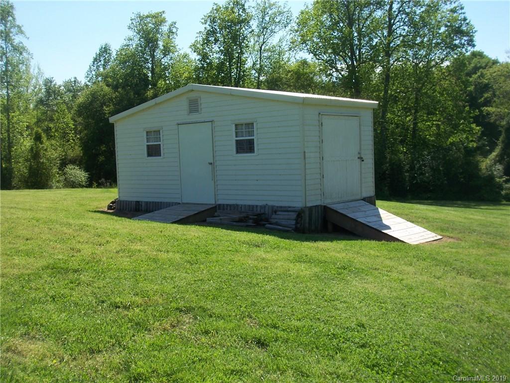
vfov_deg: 36.8
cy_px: 192
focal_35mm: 39
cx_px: 255
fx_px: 575
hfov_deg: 47.9
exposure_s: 1/500
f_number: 3.9
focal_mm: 6.4
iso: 64
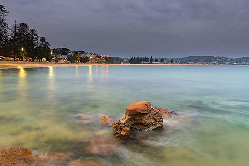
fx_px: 201
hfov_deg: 63.5
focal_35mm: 29
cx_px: 110
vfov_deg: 44.8
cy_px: 70
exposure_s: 10
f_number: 8
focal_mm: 24
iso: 200
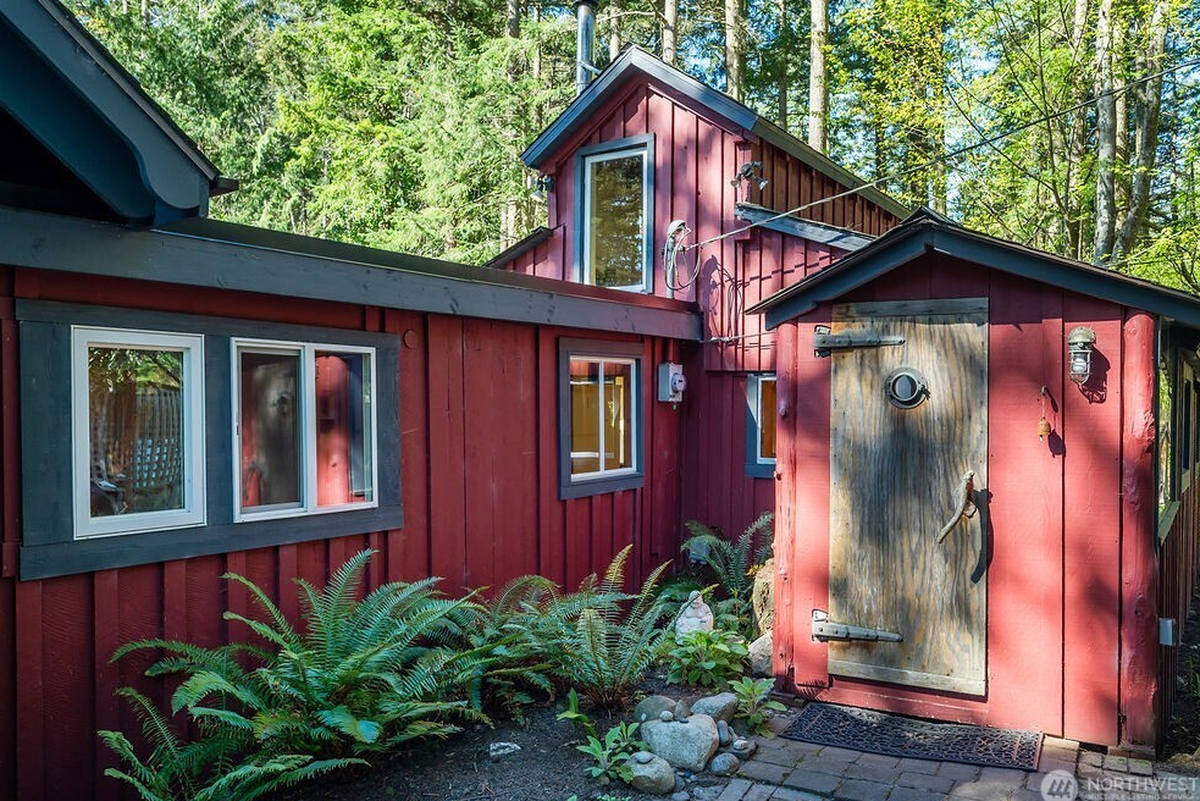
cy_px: 405
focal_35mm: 26
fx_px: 851
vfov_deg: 50.4
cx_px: 608
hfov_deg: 70.4
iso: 200
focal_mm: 24.5
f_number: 5.6
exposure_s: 1/125
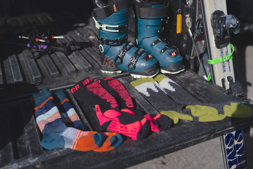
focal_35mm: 41
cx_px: 126
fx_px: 288
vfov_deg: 32.6
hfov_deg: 47.4
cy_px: 84
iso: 100
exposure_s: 1/1000
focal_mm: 41
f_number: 2.8
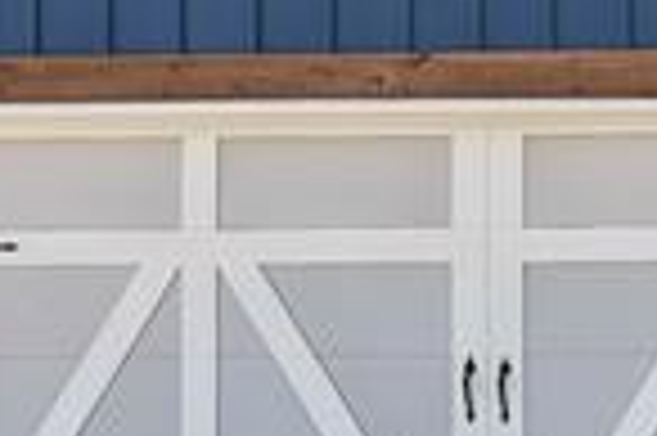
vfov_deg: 13.8
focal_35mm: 98
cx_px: 1168
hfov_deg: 17.2
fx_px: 1786
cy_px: 58
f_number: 8
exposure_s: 1/200
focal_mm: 14
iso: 100
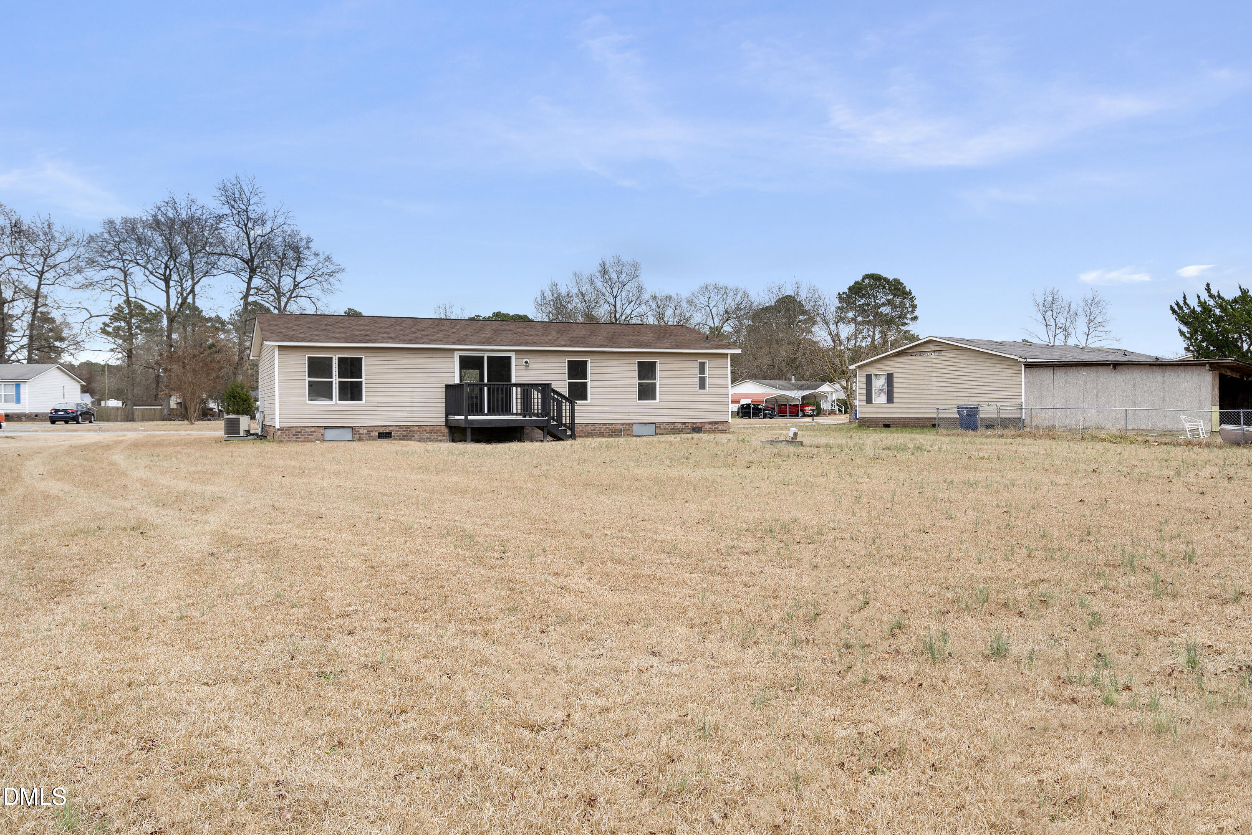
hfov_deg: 63.7
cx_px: 626
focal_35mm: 29
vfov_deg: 45.0
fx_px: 1008
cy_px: 418
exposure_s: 1/15
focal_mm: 29
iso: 100
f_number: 10
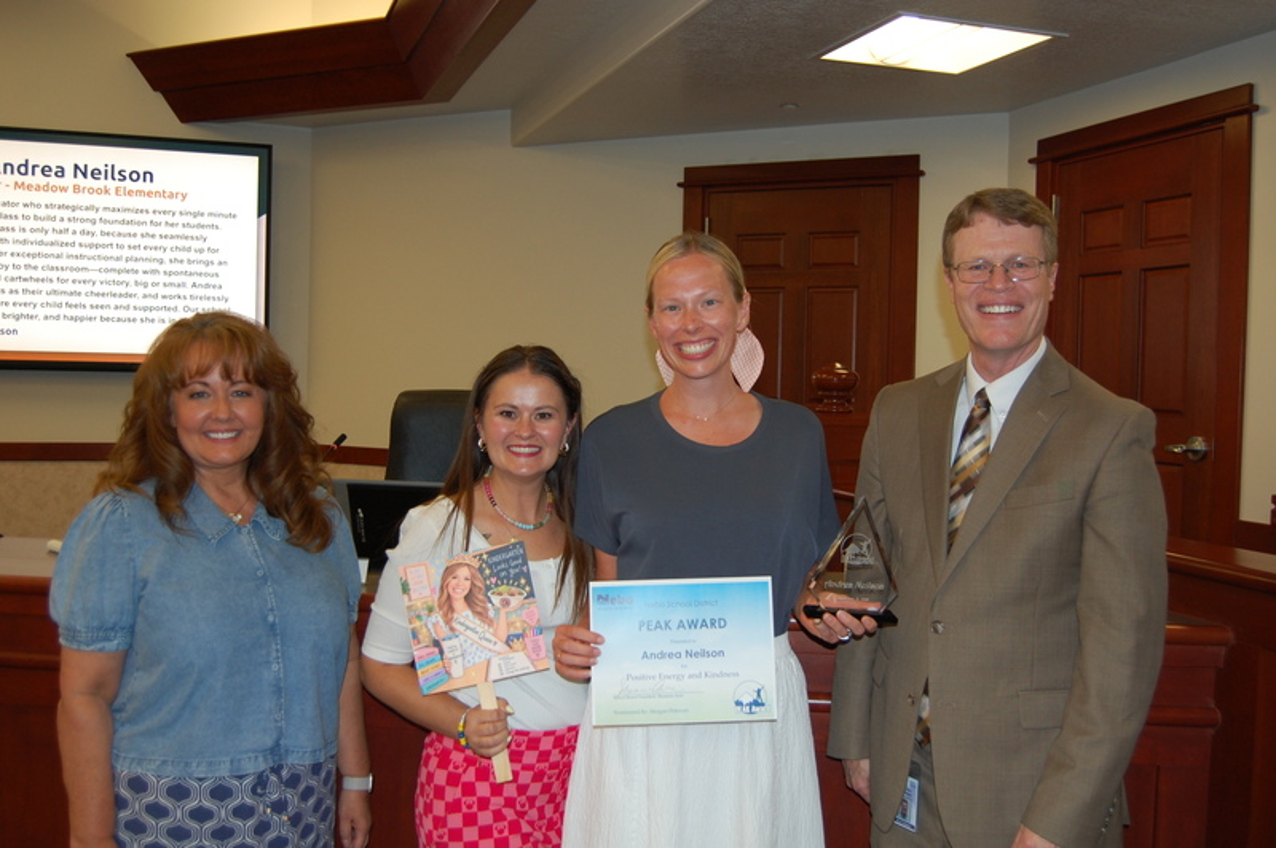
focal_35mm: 34
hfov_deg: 55.1
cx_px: 638
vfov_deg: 38.3
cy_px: 424
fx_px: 1222
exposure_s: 1/60
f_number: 3.8
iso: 400
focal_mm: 23
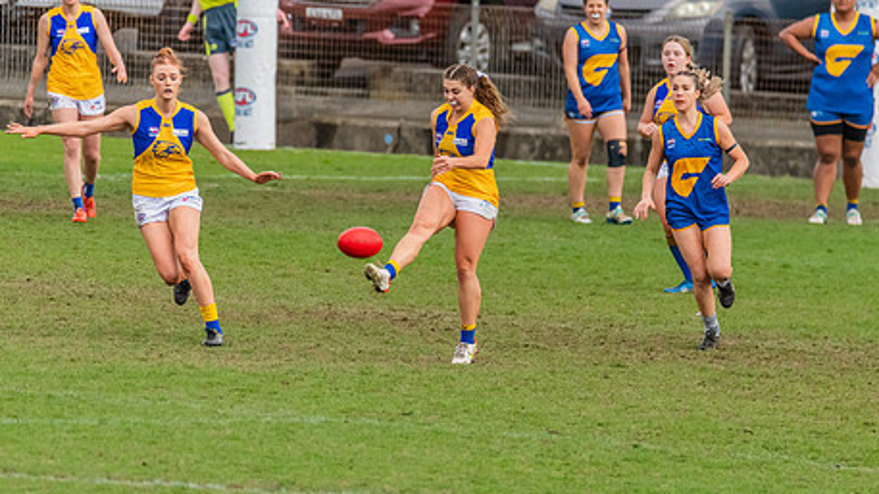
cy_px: 258
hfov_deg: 2.9
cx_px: 405
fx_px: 17177
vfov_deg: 1.6
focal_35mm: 737
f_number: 6.3
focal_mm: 550
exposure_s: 1/1250
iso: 2500
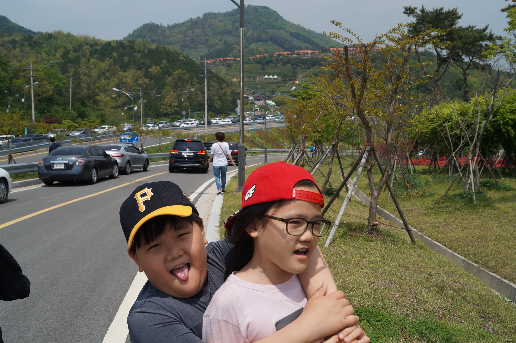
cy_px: 172
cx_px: 258
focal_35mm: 33
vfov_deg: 39.9
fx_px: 472
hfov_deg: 57.3
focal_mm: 22
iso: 100
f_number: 8
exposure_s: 1/640
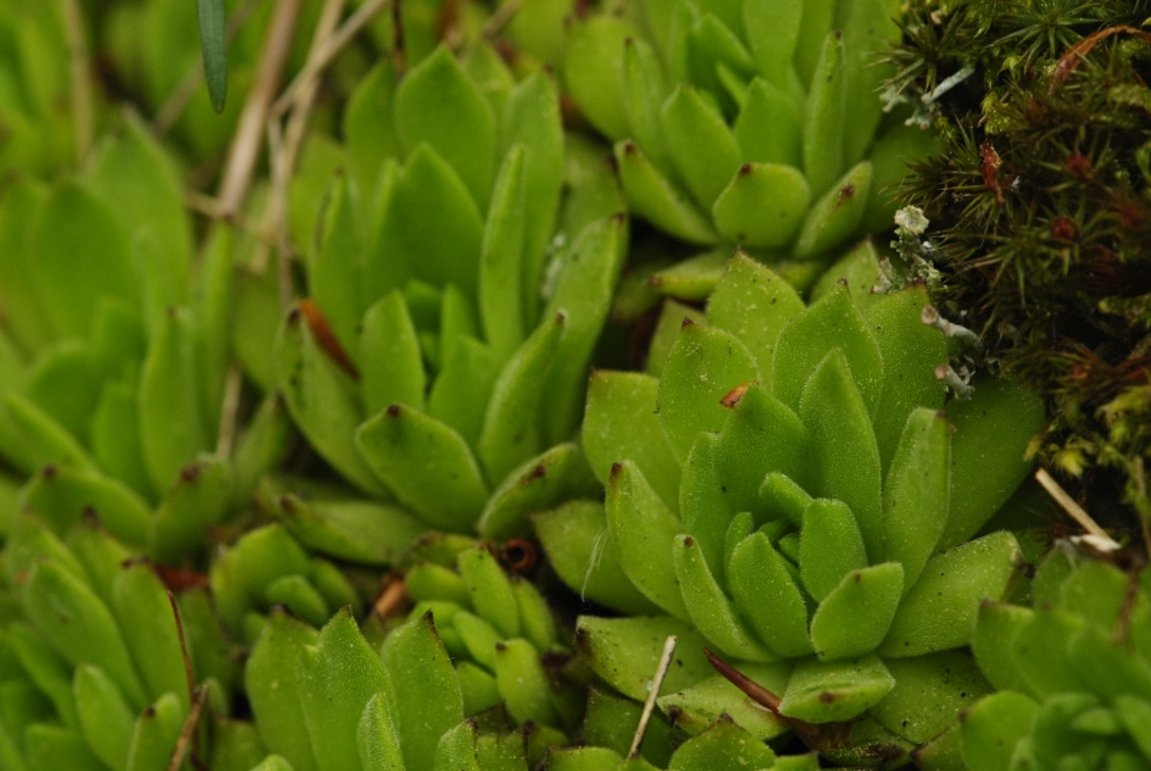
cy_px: 386
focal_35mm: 128
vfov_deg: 10.8
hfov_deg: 16.0
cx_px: 576
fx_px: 4082
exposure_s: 1/160
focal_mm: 85
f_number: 8
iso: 400
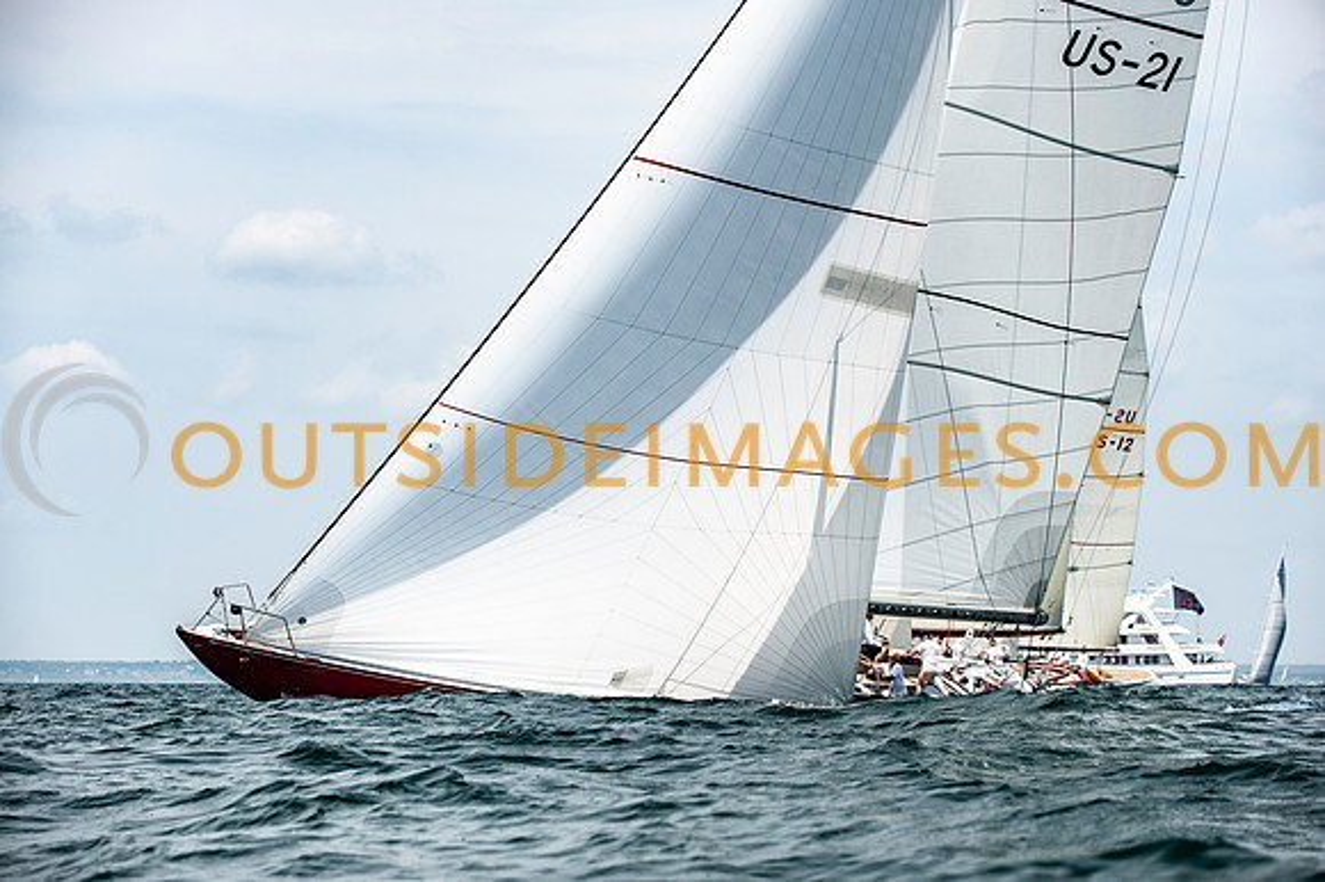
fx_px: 3992
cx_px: 662
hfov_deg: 18.8
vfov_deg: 12.6
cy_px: 441
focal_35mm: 109
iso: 320
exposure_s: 1/3200
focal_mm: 105
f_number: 5
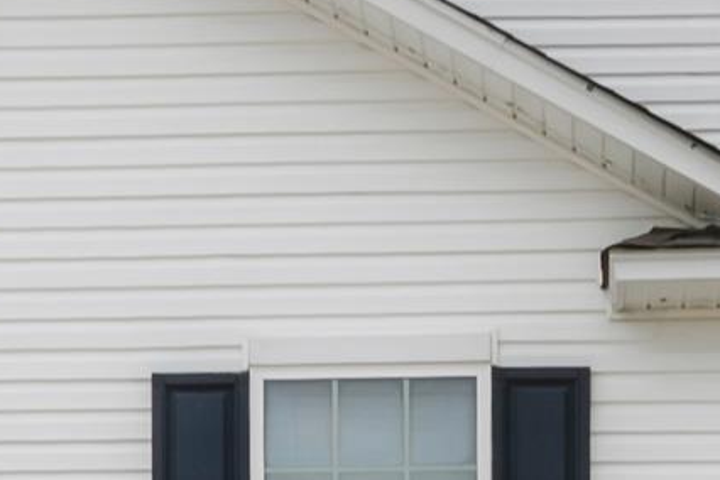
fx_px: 1939
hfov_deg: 20.7
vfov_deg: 12.8
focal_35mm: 97
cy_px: 870
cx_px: 629
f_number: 16
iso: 50
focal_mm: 11
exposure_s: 1/50
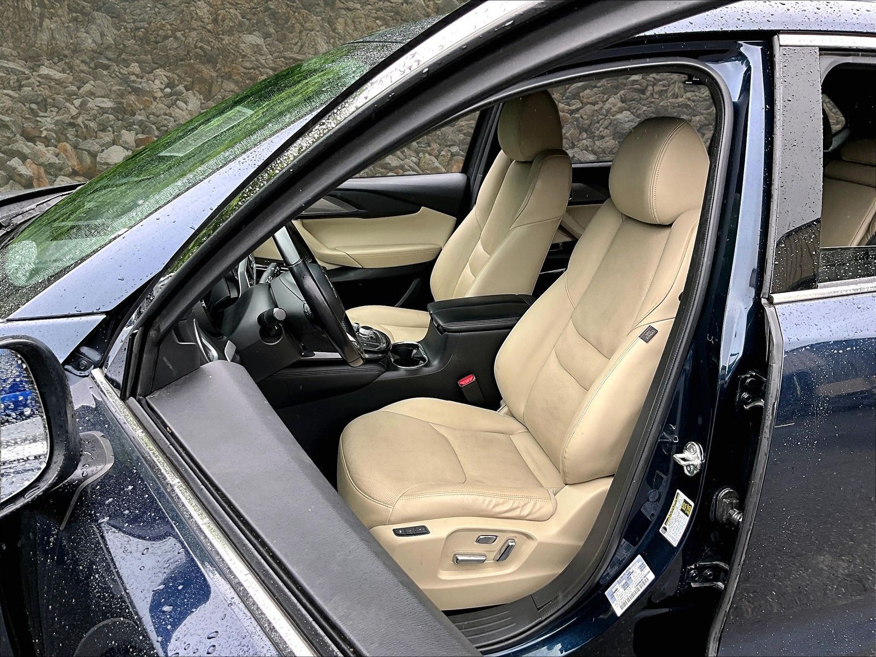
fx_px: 734
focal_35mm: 29
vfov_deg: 48.2
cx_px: 438
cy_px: 328
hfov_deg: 61.7
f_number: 1.8
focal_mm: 3
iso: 25
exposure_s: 1/122
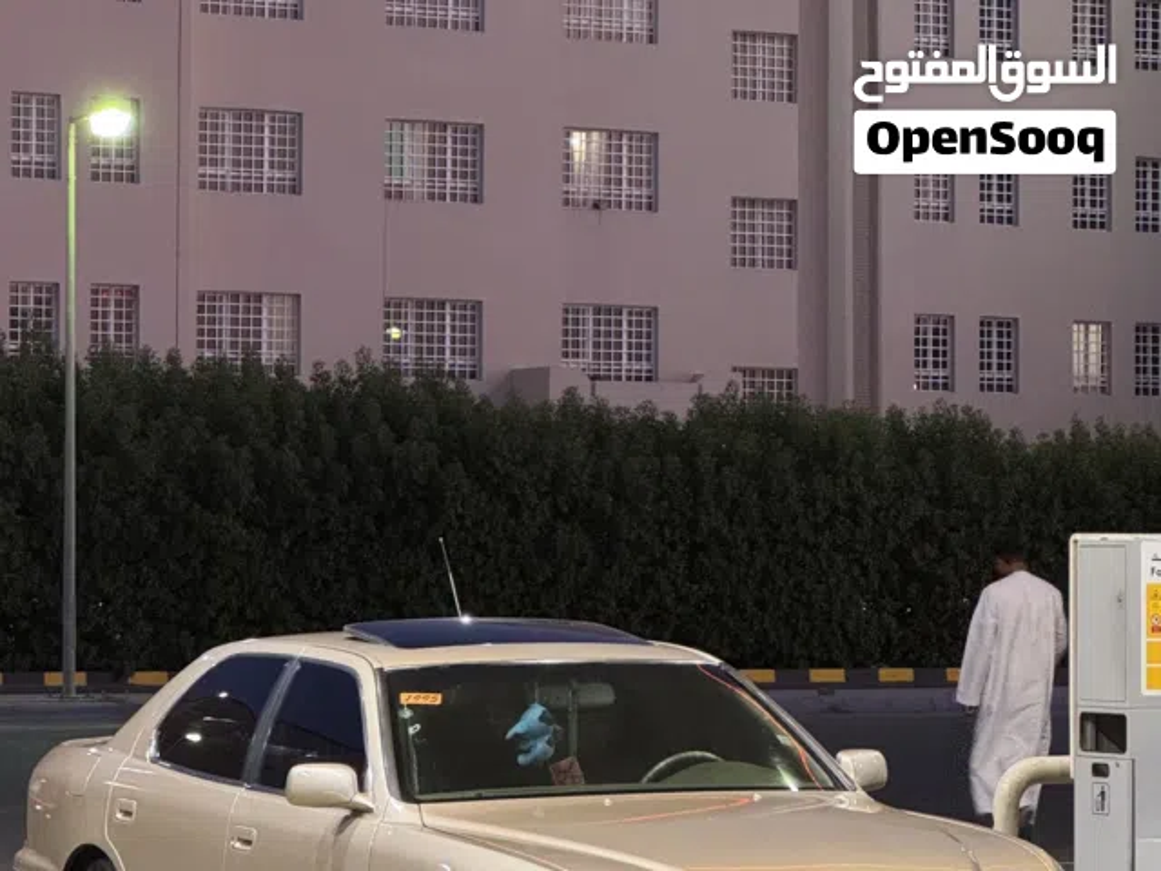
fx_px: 2583
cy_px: 436
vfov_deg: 19.1
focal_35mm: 77
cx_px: 580
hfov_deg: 25.3
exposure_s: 1/33
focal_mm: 9
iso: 500
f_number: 2.8
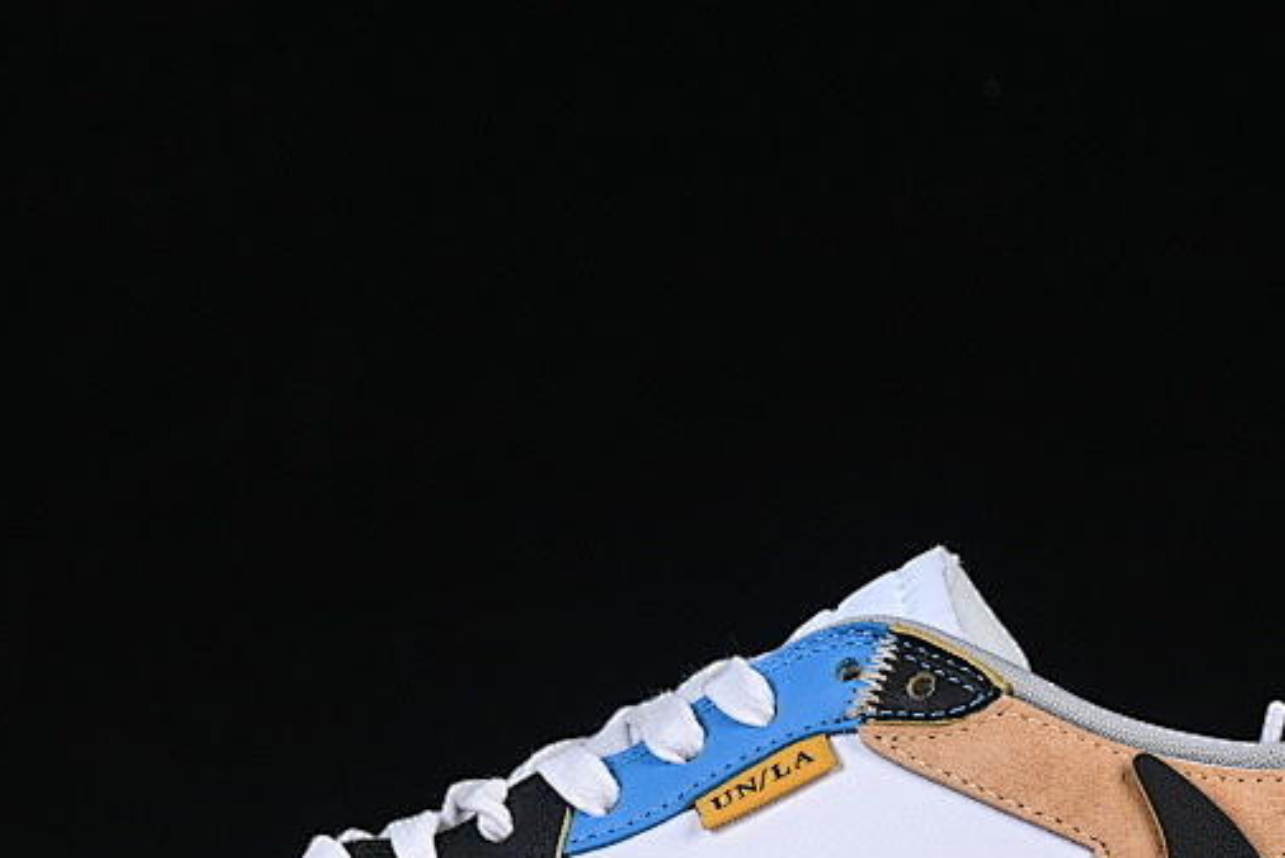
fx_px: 5714
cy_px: 683
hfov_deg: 12.8
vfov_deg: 8.6
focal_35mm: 160
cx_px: 790
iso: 160
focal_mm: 50
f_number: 8
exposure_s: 1/80
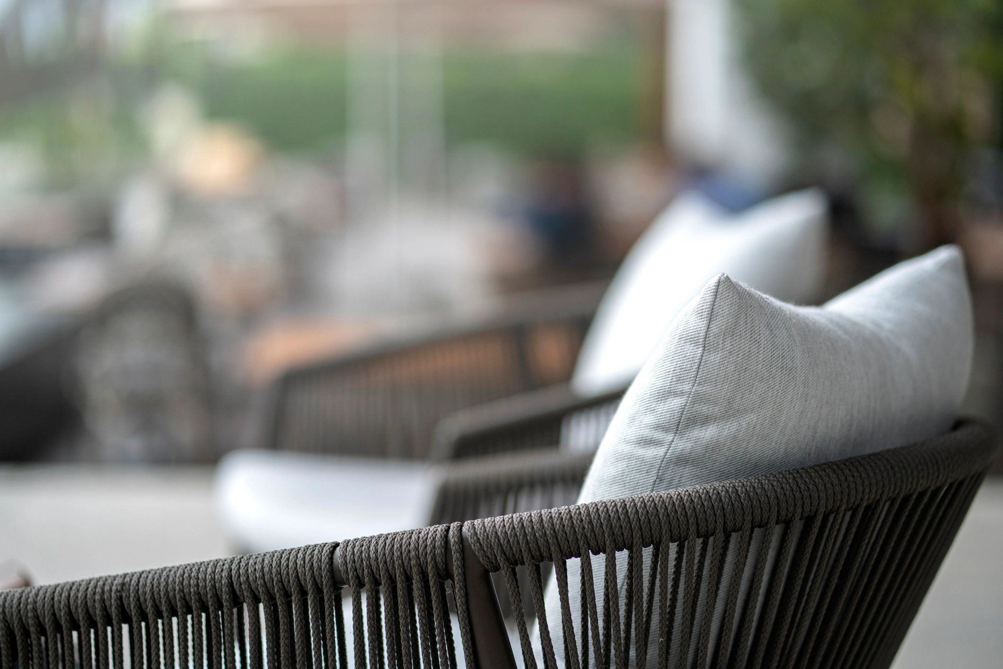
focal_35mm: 85
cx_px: 502
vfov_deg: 16.1
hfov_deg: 23.9
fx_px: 2368
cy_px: 334
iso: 500
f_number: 2.2
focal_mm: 85
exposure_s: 1/640
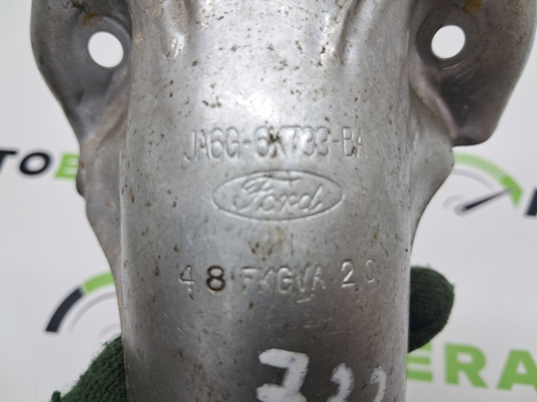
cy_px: 201
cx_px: 268
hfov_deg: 65.4
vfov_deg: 51.3
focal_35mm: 27
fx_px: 419
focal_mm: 4
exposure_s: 1/60
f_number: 1.8
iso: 50
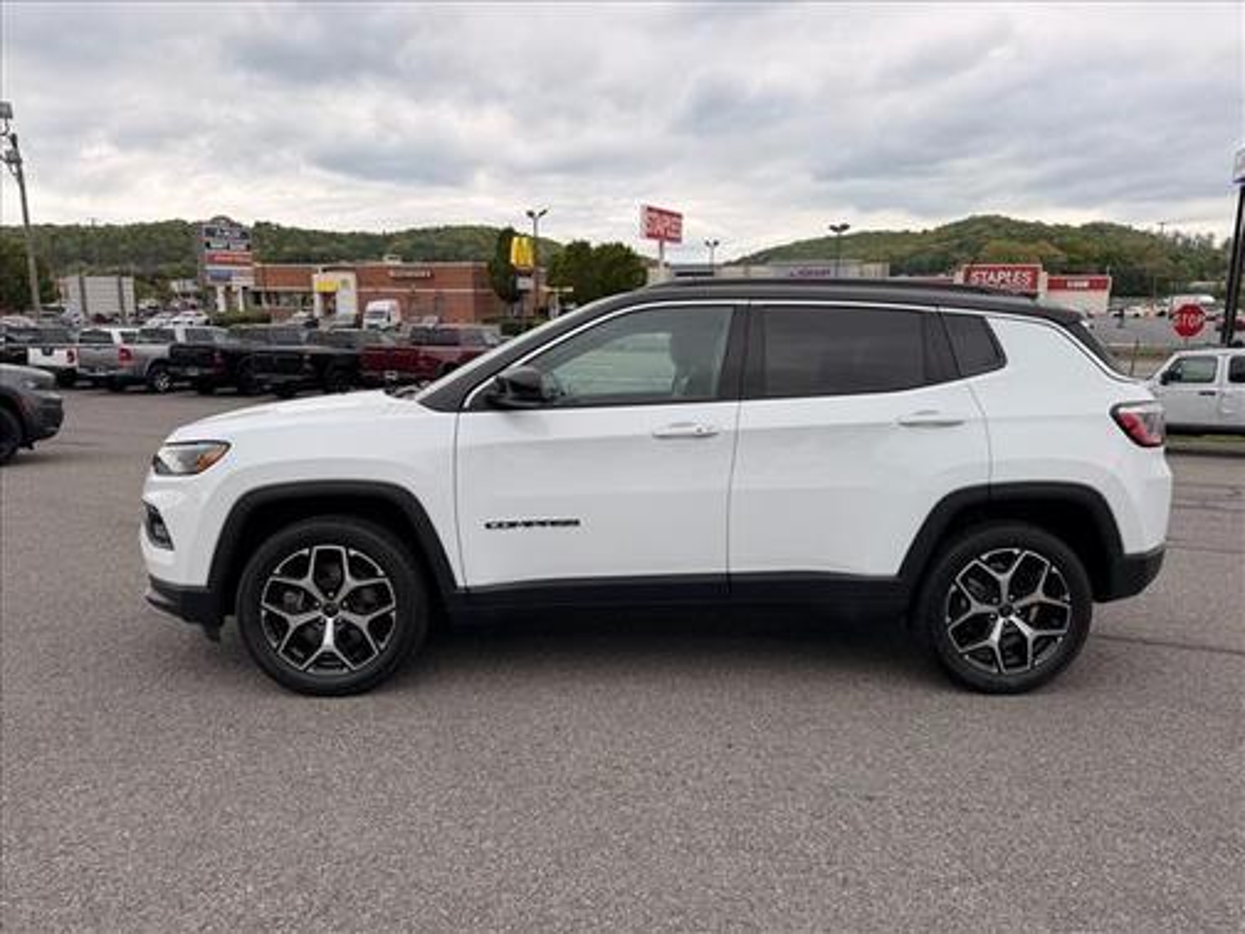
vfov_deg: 56.8
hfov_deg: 71.6
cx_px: 622
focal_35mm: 24
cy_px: 467
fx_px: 863
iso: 80
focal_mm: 6.76
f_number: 1.78
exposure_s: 1/1585
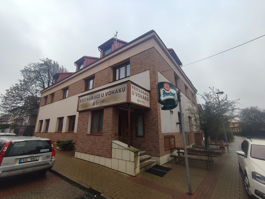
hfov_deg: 94.5
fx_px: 123
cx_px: 132
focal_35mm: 16
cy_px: 100
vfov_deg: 78.2
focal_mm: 1.65
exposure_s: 1/193
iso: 50
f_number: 2.2
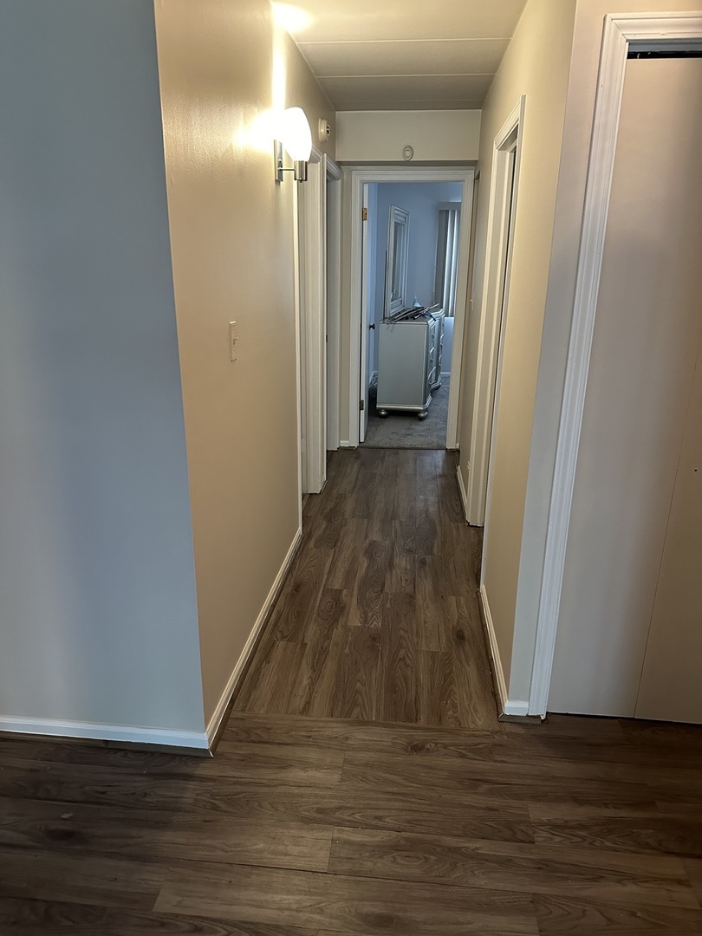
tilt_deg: -19.2
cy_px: 468
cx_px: 351
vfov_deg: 71.6
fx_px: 649
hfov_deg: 56.8
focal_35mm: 24
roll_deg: -1.3
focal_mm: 6.86
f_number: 1.78
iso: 640
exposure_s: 1/60
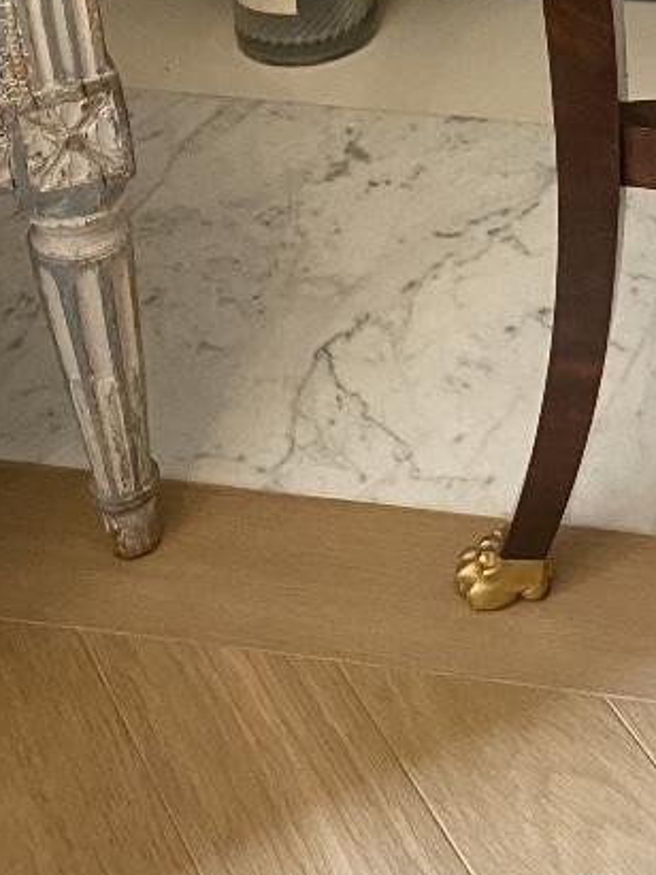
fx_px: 1921
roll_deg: -0.5
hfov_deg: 18.1
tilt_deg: -24.5
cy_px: -115
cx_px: 850
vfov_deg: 23.8
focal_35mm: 76
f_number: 1.8
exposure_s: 1/33
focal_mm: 4.25
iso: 500
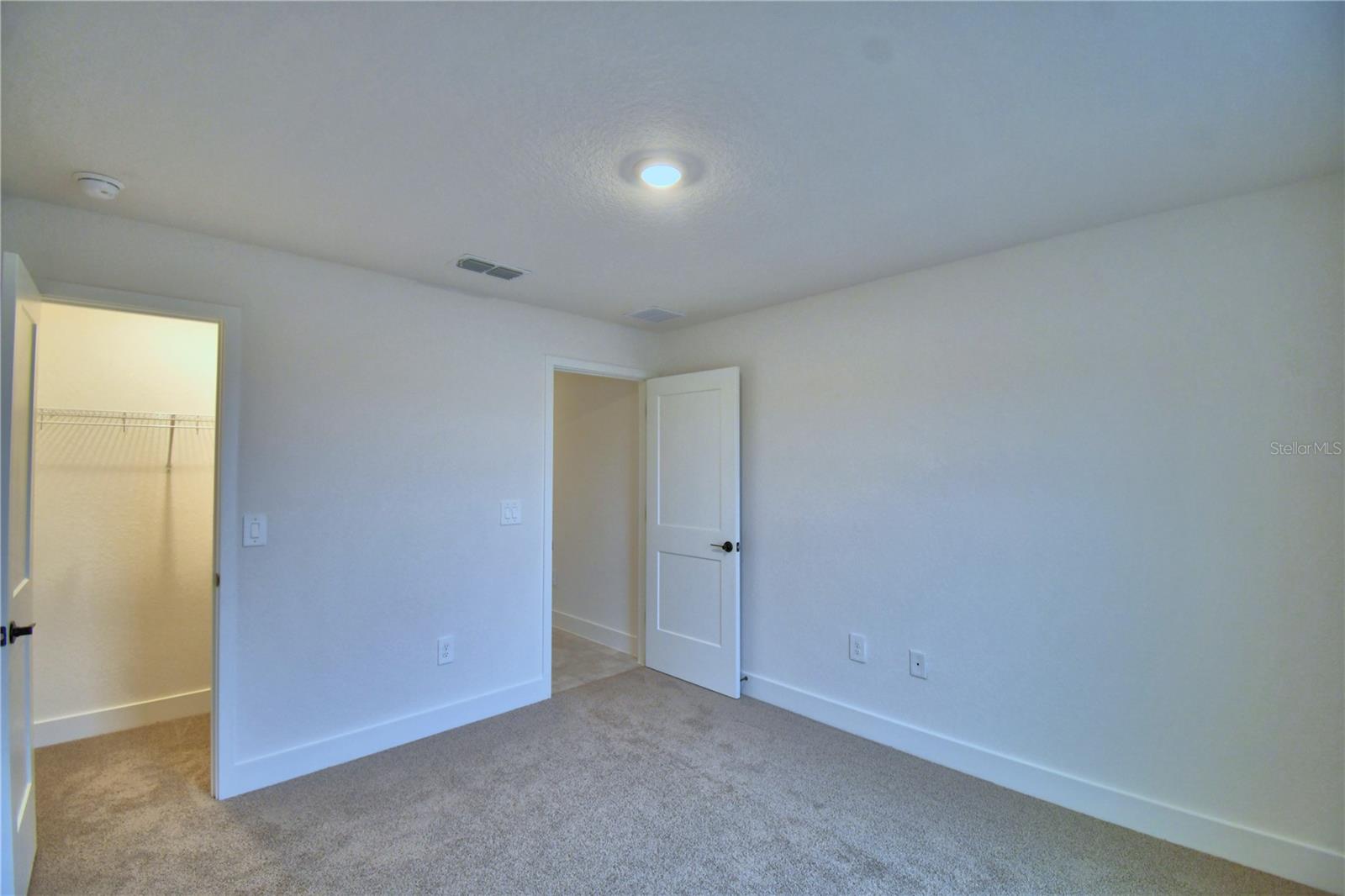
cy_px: 448
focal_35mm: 15
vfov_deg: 77.3
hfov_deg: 100.4
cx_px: 672
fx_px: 560
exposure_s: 1/50
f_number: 4.5
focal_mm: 10
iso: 400
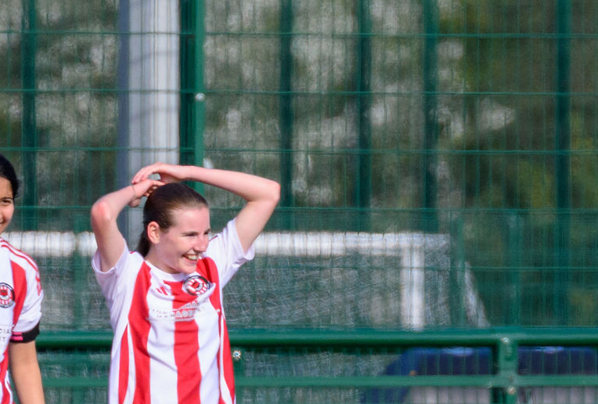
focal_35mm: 2008
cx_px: 224
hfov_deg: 1.0
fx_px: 33487
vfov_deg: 0.7
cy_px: 376
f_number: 5.6
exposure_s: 1/2000
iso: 560
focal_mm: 400
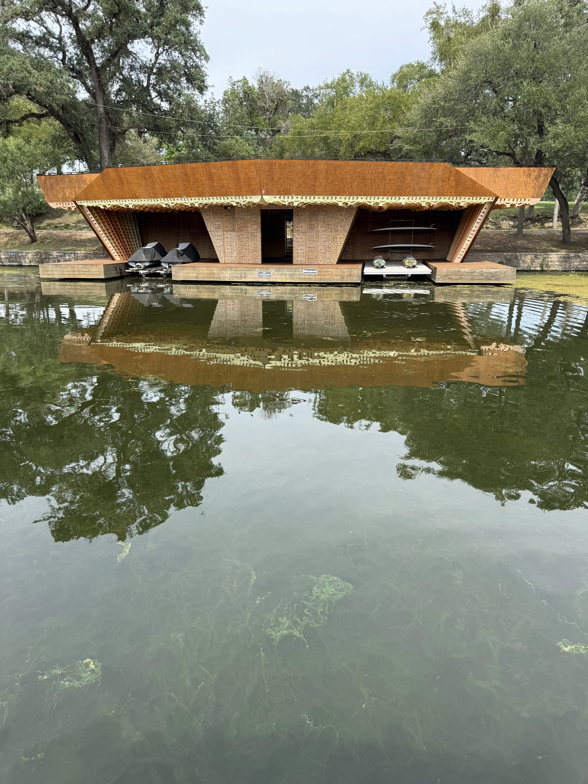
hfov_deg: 56.8
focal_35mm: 24
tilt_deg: -17.4
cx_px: 294
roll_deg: -1.4
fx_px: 544
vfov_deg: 71.6
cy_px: 392
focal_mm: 6.76
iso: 80
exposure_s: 1/1385
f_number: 1.78
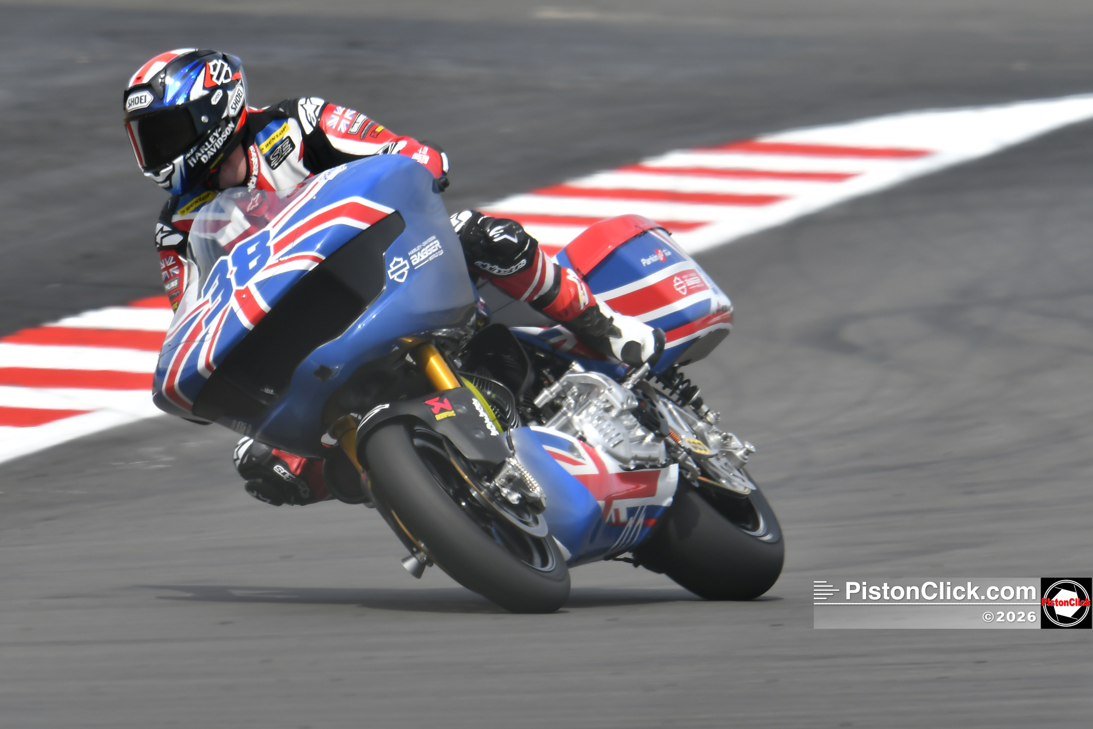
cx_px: 546
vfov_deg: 2.2
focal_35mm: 630
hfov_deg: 3.3
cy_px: 364
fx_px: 19125
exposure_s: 1/320
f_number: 9
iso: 100
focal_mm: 420
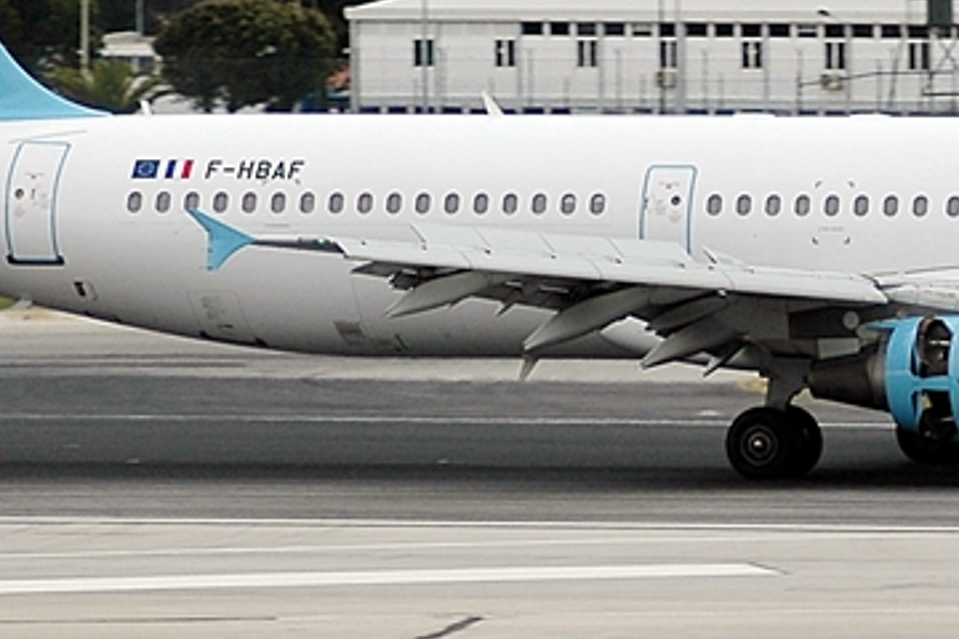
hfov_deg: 3.6
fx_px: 15327
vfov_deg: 2.4
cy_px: 257
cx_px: 834
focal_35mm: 575
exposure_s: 1/400
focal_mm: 135
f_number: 5
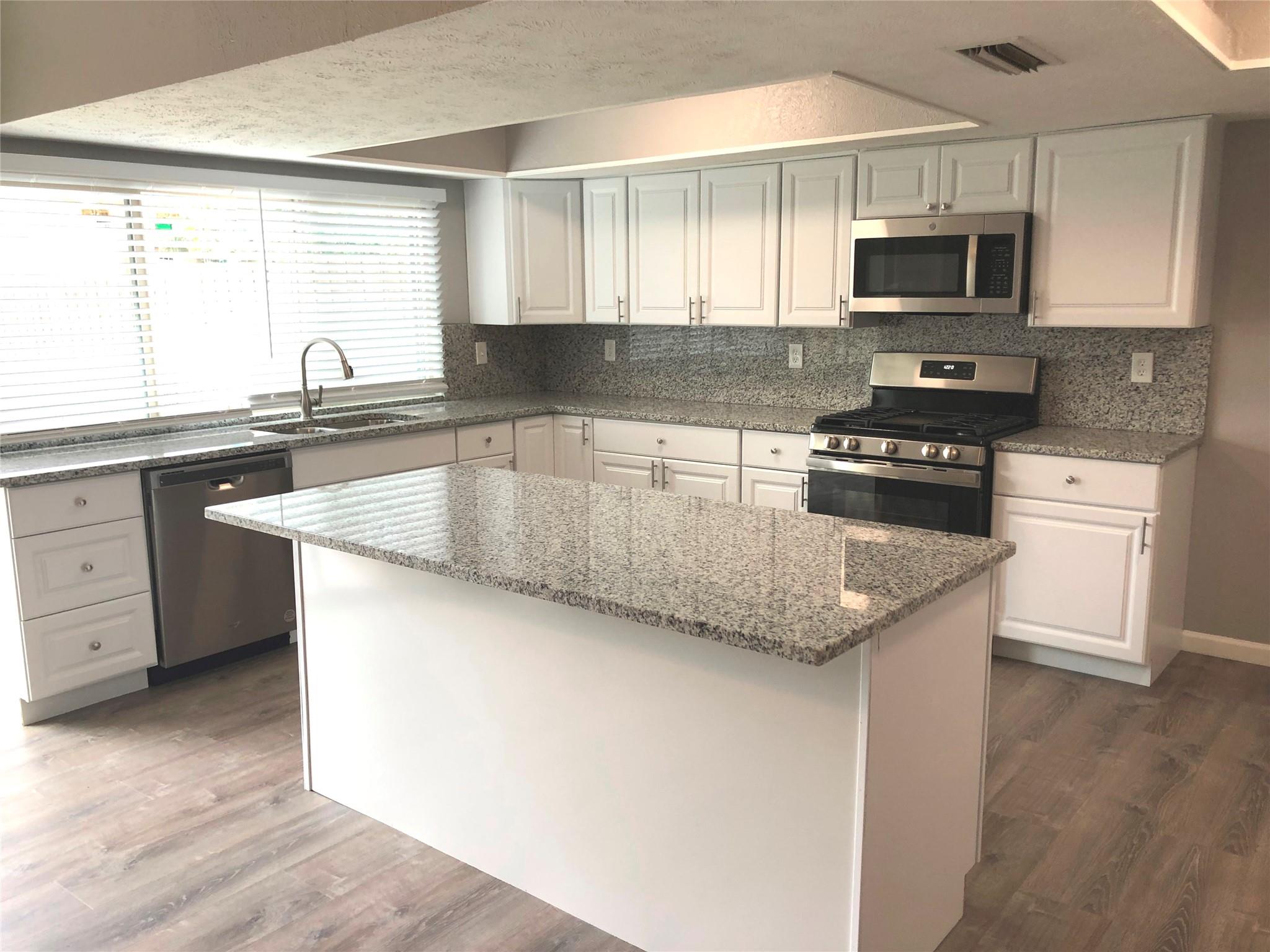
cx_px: 635
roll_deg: +0.1
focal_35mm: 28
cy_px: 476
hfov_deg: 63.4
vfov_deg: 49.7
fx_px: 1027
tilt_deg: -9.0
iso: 20
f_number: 1.8
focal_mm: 4
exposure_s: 1/40
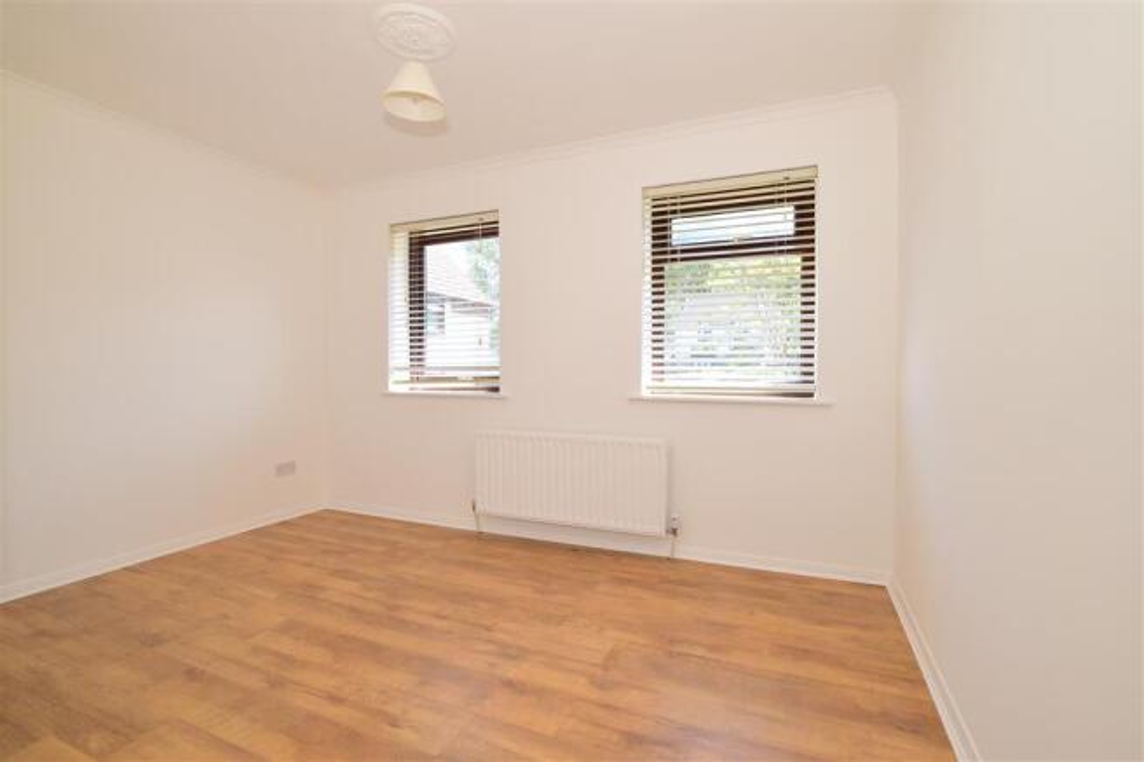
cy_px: 381
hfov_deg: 95.0
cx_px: 572
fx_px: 524
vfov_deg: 72.0
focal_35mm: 16
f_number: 7.1
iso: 400
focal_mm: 11
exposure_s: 1/80
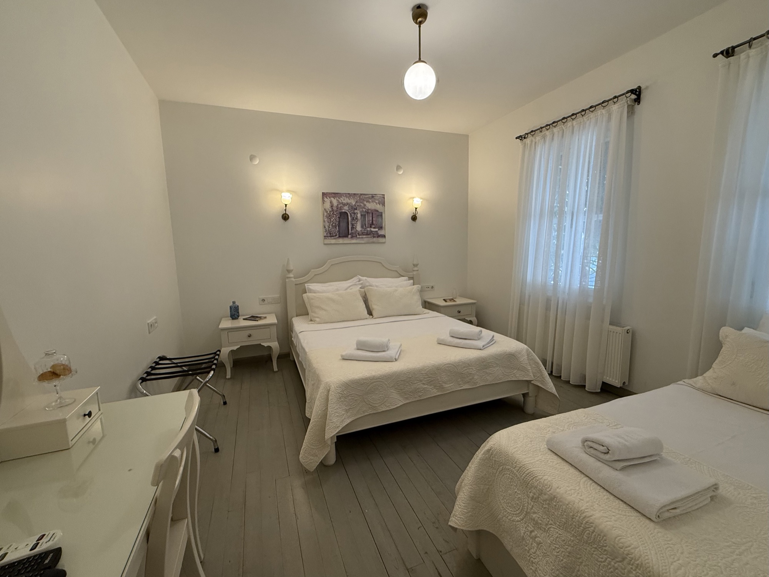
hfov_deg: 102.1
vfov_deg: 85.7
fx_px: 311
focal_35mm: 14
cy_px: 288
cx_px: 384
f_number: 2.2
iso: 200
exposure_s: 1/100
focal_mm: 2.22
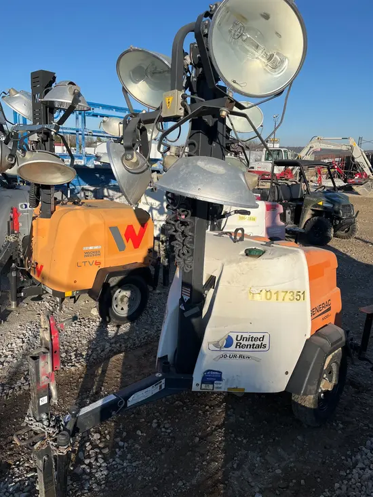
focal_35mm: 26
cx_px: 186
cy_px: 248
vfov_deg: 67.3
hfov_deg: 53.1
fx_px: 373
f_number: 1.6
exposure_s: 1/4484
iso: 50
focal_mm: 5.1
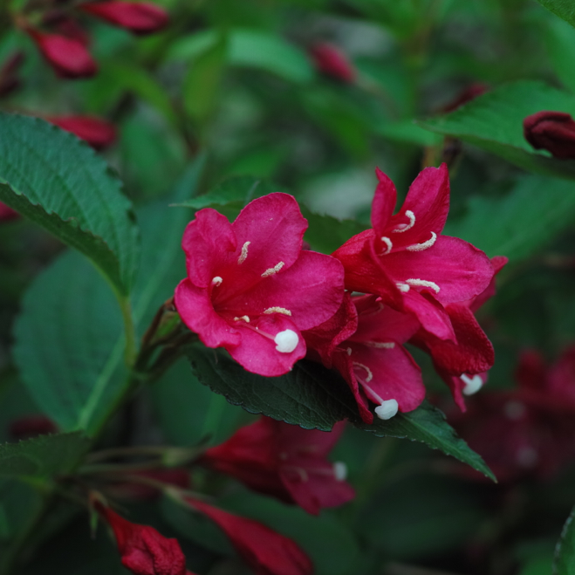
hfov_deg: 29.6
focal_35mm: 58
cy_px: 285
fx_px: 1090
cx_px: 284
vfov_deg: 29.6
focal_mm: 30
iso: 100
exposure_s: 1/320
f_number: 5
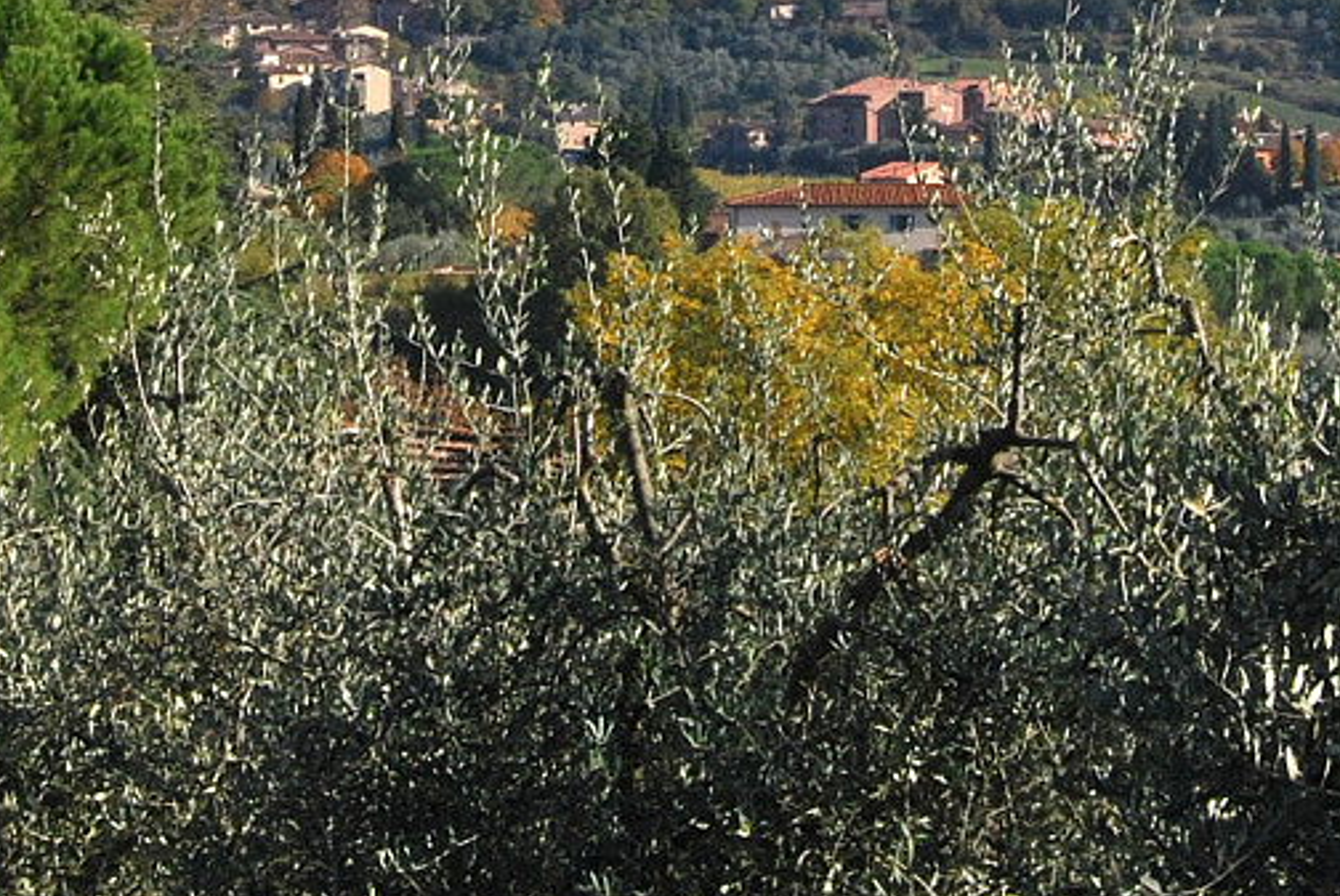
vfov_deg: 9.2
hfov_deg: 13.9
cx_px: 516
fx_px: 5498
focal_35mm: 148
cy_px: -94
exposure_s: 1/125
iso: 100
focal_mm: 31
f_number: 14
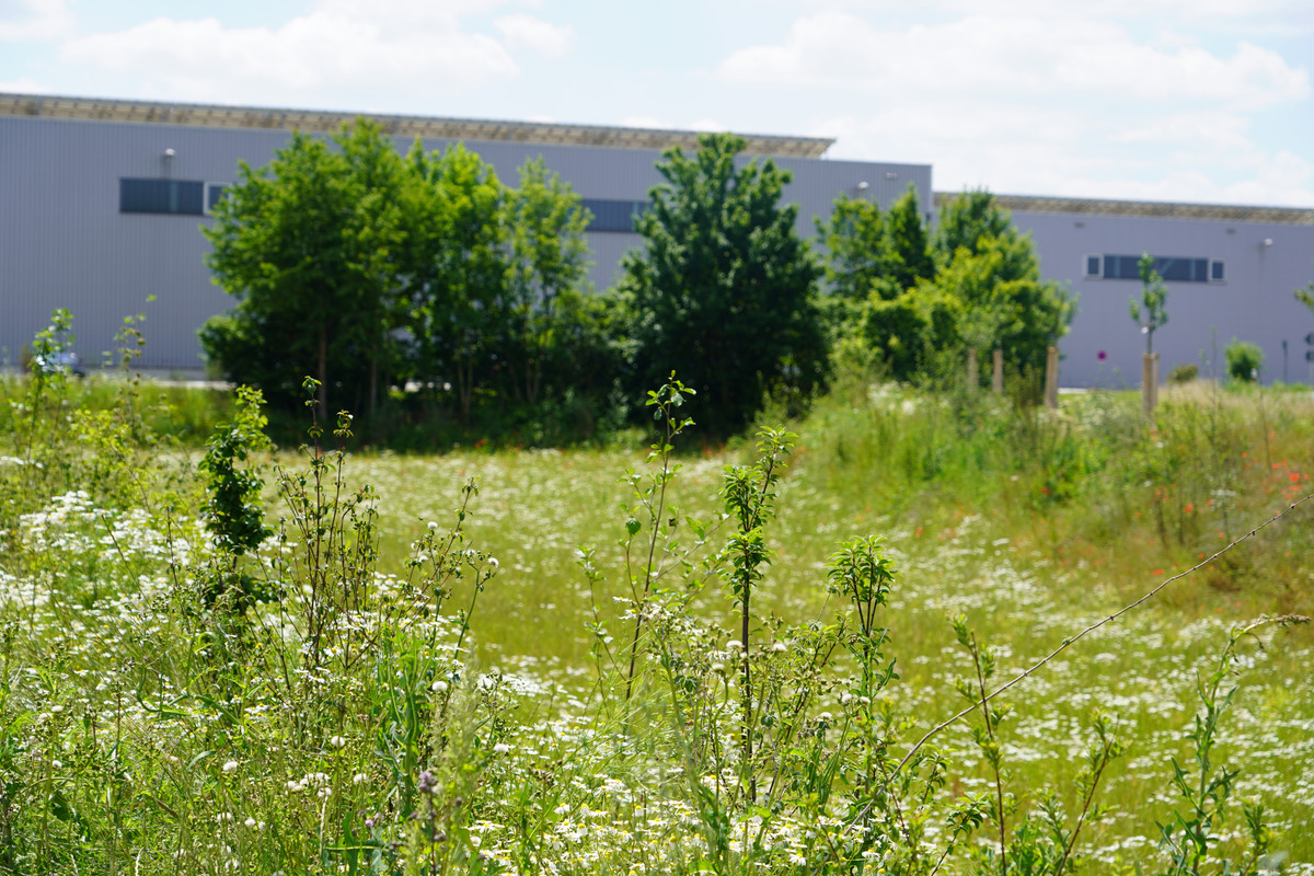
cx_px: 657
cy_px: 438
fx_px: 2701
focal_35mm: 74
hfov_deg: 27.3
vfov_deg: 18.4
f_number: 5
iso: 100
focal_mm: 74
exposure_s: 1/400
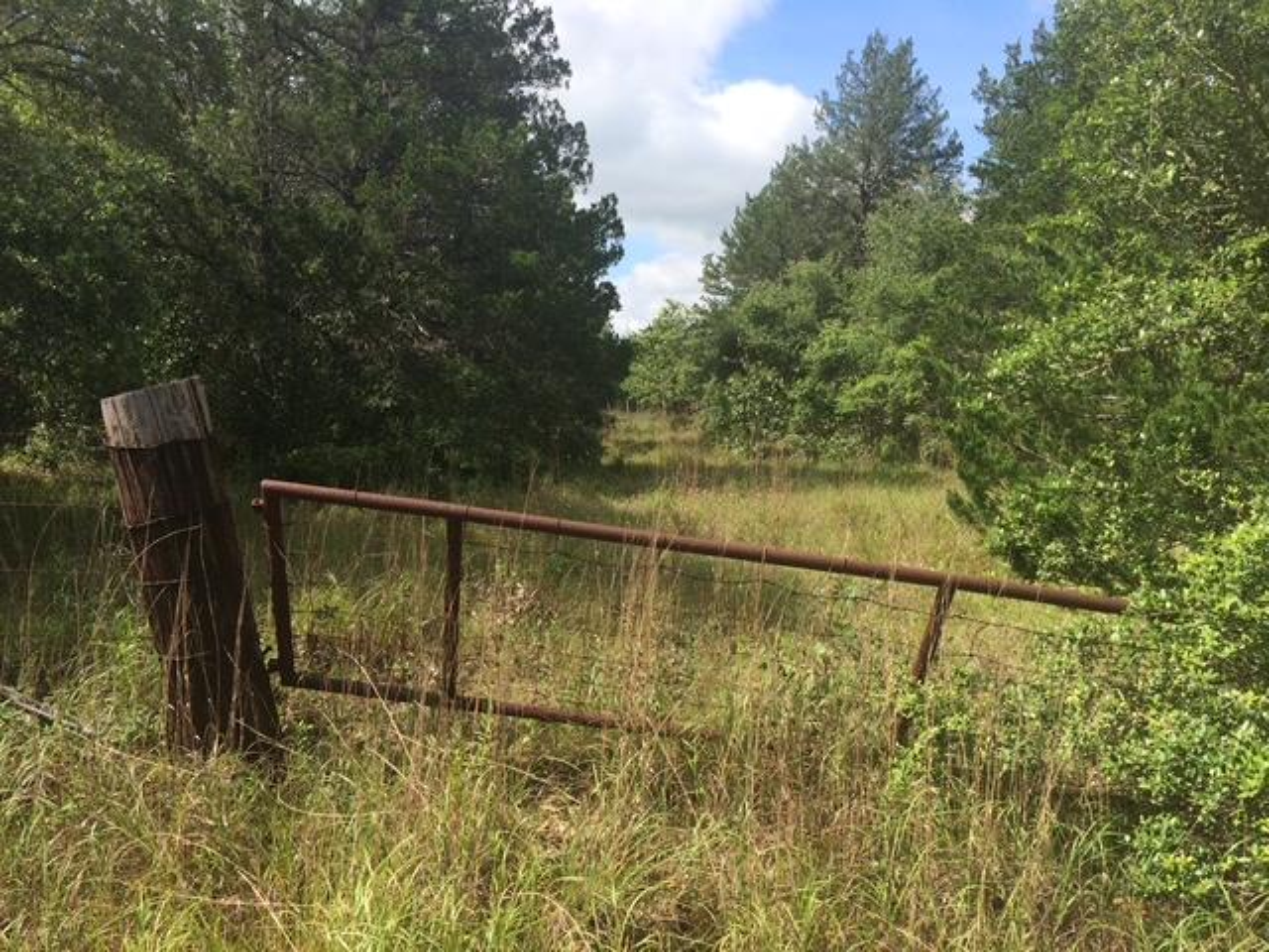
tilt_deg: -3.6
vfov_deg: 48.2
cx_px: 634
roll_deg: +0.4
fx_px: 1063
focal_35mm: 29
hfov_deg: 61.7
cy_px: 476
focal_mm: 4.15
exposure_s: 1/1368
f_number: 2.2
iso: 32
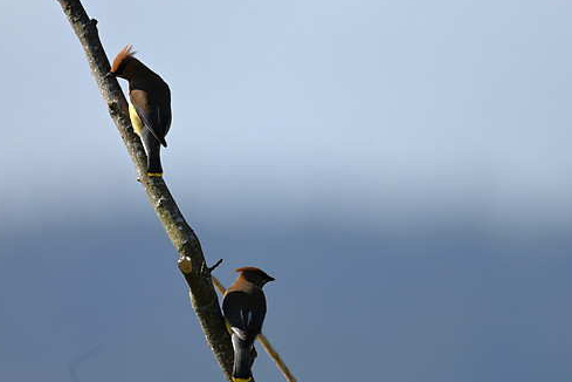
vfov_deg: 1.4
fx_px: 15077
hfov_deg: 2.2
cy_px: 204
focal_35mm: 949
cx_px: 250
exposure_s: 1/750
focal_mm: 800
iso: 100
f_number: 6.7
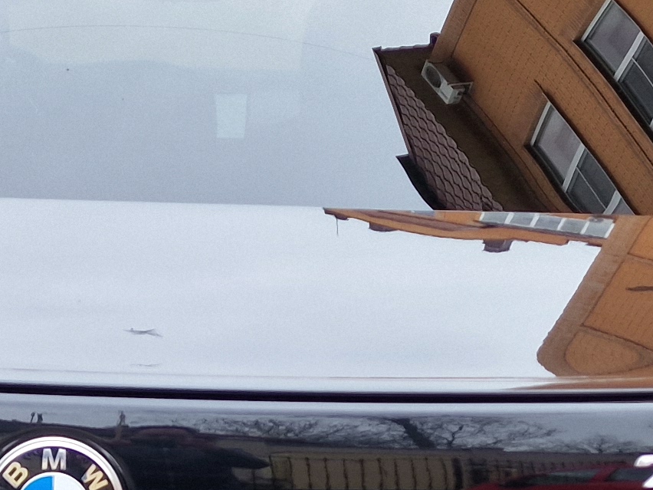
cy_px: 716
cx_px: 61
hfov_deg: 17.9
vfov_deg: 13.0
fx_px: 2037
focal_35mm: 108
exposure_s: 1/50
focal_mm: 6.4
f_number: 1.8
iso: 50
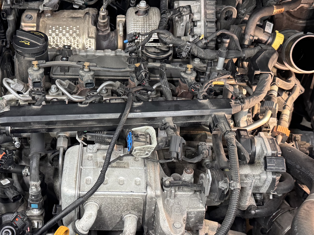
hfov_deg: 36.0
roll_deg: -0.7
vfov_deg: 27.5
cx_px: 117
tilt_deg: -44.0
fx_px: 481
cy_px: 109
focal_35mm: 53
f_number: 1.78
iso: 400
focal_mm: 6.76
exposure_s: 1/60
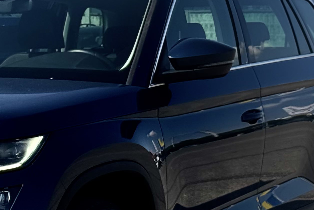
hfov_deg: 12.7
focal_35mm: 160
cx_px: -4
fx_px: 1396
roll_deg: -0.4
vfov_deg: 8.6
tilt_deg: -6.0
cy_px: 171
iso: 64
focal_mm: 6.76
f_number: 1.78
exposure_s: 1/5376
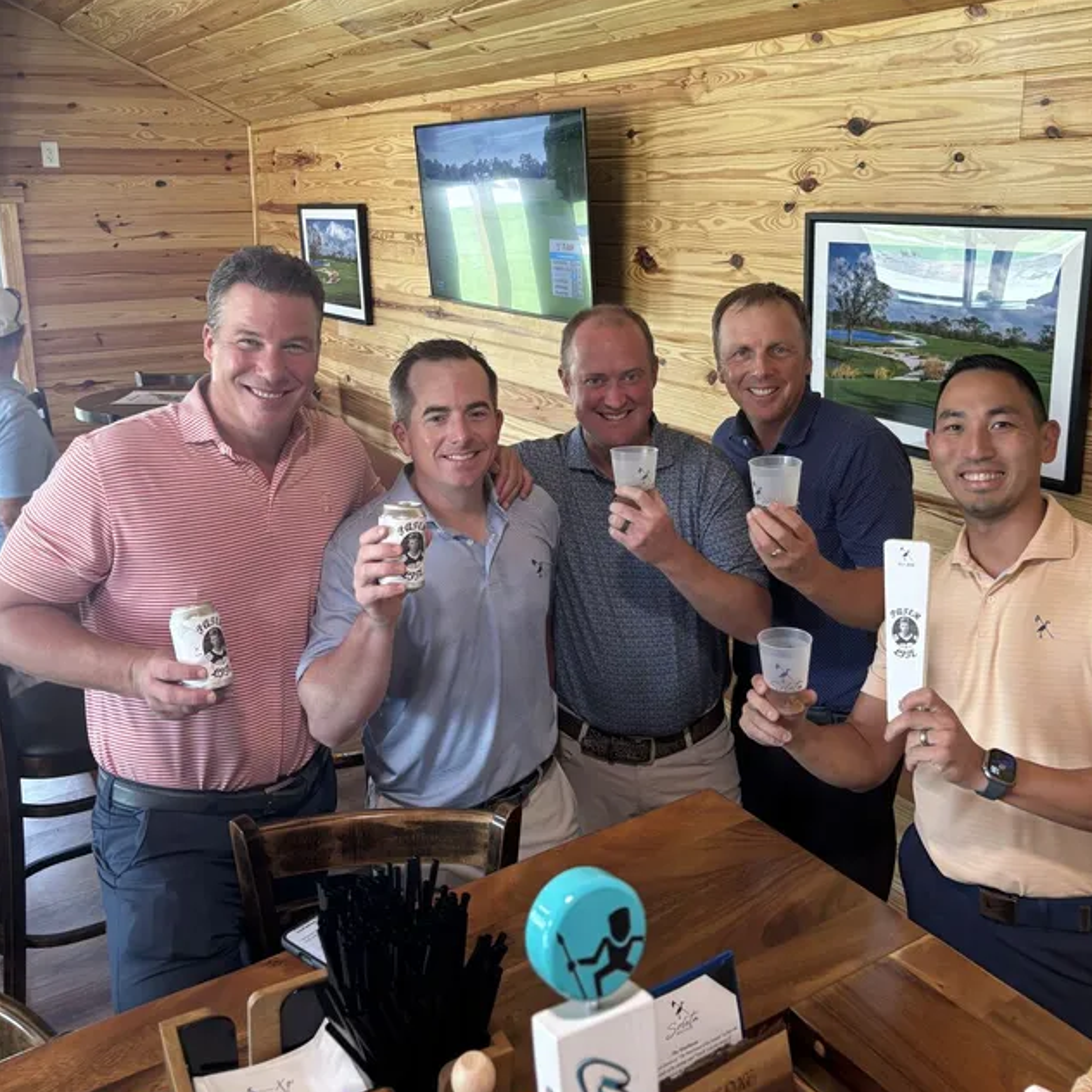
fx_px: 1106
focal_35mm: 31
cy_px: 426
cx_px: 549
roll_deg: -1.0
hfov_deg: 52.5
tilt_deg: -13.2
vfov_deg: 52.1
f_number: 1.6
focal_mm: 5.96
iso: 125
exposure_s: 1/63
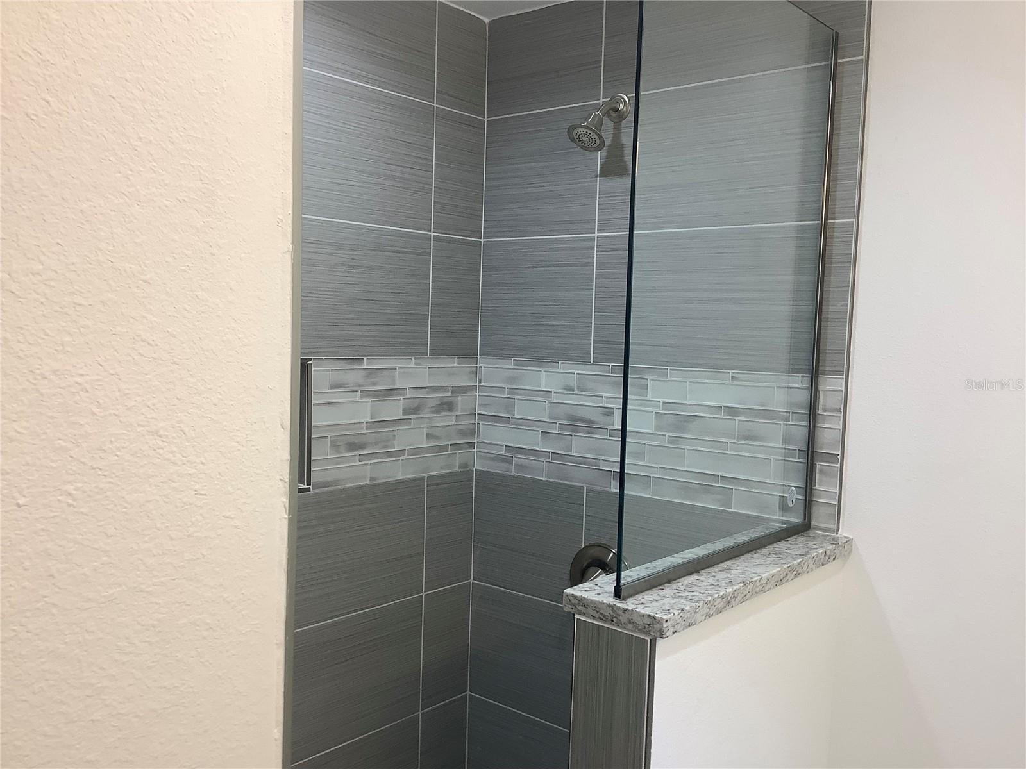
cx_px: 513
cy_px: 384
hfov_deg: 58.4
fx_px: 919
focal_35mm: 31
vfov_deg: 45.4
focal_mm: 3.3
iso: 50
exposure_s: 1/60
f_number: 2.4
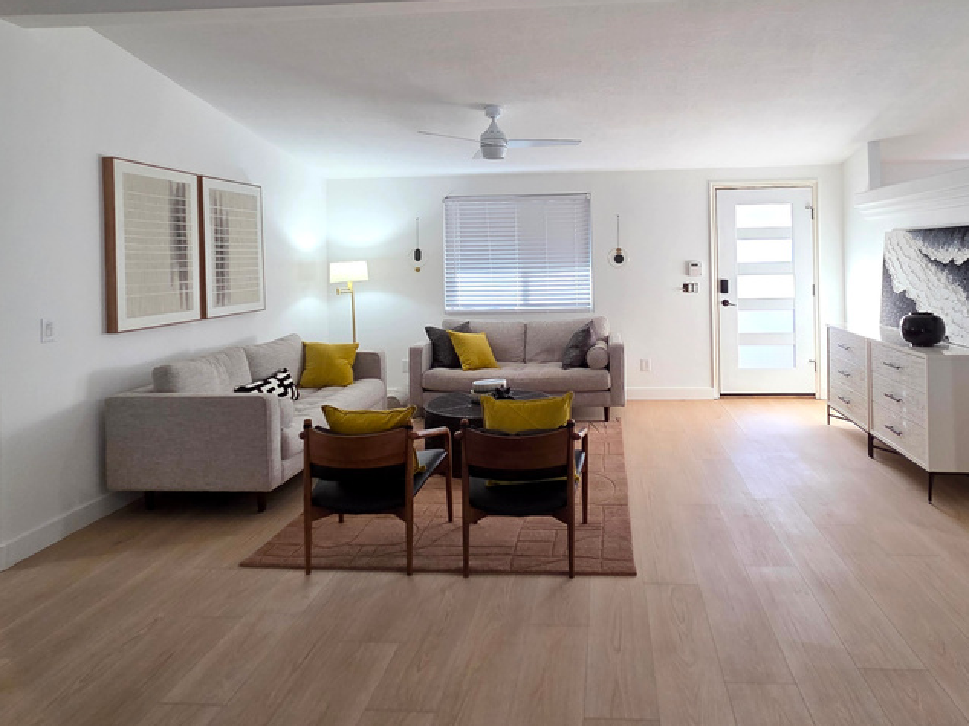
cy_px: 260
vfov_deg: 62.3
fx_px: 588
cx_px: 561
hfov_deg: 78.4
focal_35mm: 21
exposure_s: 1/60
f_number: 2.2
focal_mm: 2.2
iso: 160
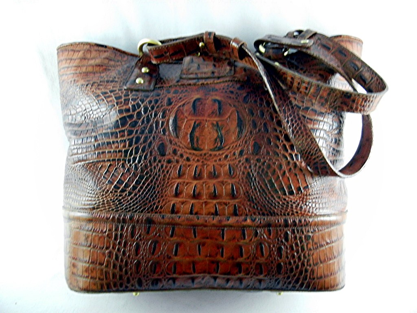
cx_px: 208
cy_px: 156
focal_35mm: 30
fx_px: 361
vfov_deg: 46.8
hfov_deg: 60.0
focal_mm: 5.4
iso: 200
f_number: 3.5
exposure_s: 1/2.5
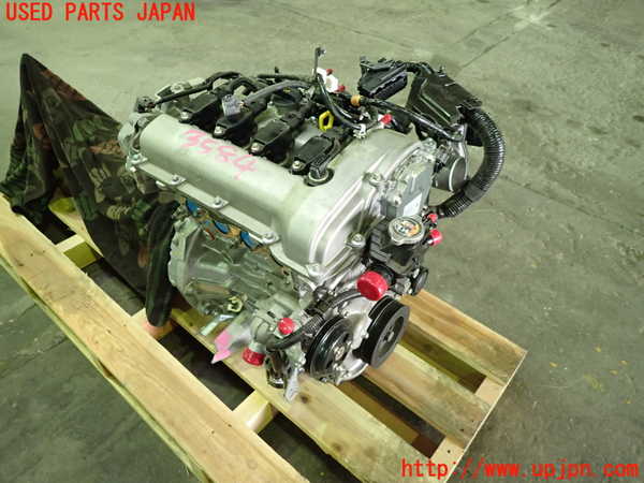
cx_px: 322
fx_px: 465
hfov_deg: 69.4
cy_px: 242
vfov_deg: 54.9
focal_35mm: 25
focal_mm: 4.5
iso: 500
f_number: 2
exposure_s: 1/30
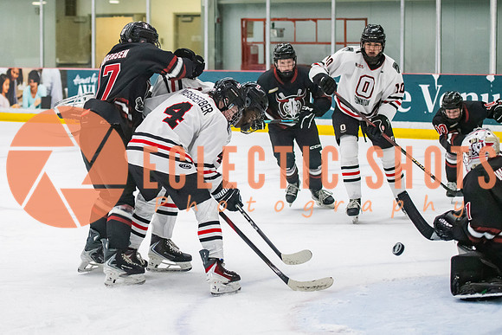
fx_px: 1452
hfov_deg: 19.5
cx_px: 136
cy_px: 131
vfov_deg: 13.2
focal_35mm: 104
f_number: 3.2
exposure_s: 1/800
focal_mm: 70
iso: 2500
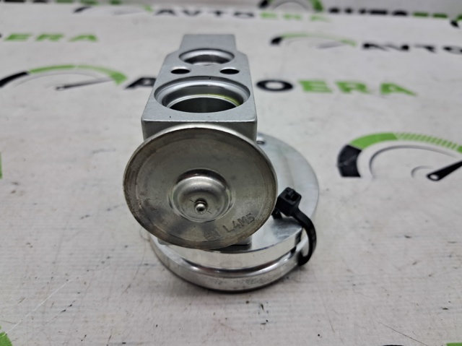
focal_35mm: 27
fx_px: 360
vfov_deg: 51.3
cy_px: 173
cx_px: 231
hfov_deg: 65.4
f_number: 1.8
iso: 50
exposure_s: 1/100
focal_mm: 4
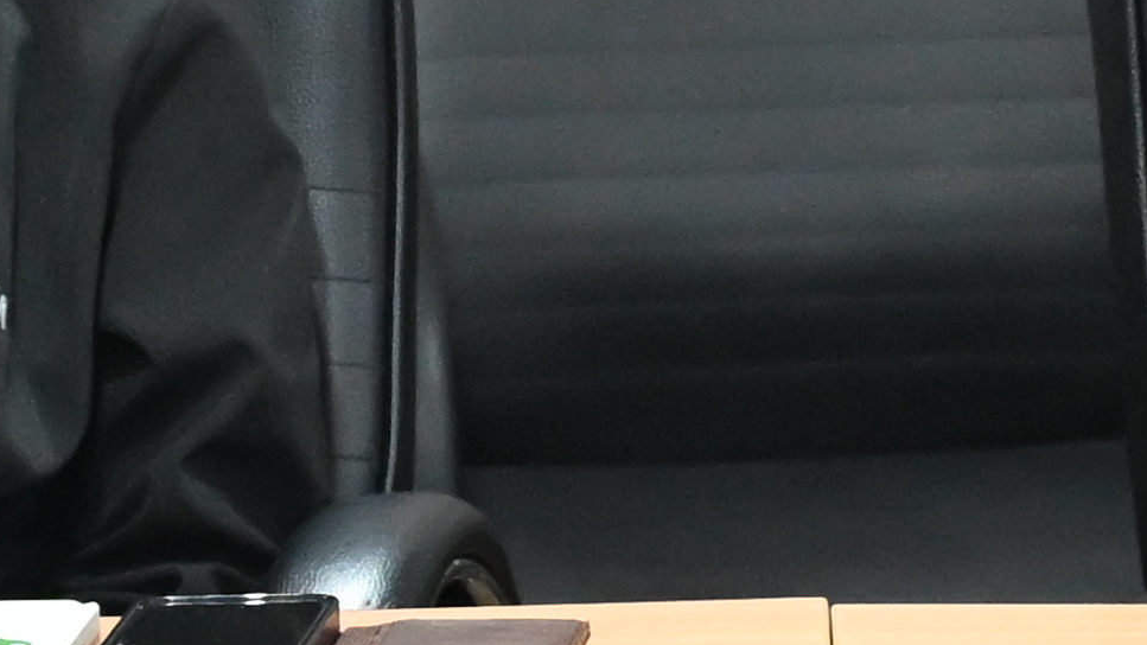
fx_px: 10159
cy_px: -6
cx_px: 2052
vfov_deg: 3.6
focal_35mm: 334
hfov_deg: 6.3
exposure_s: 1/160
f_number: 4
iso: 6400
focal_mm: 51
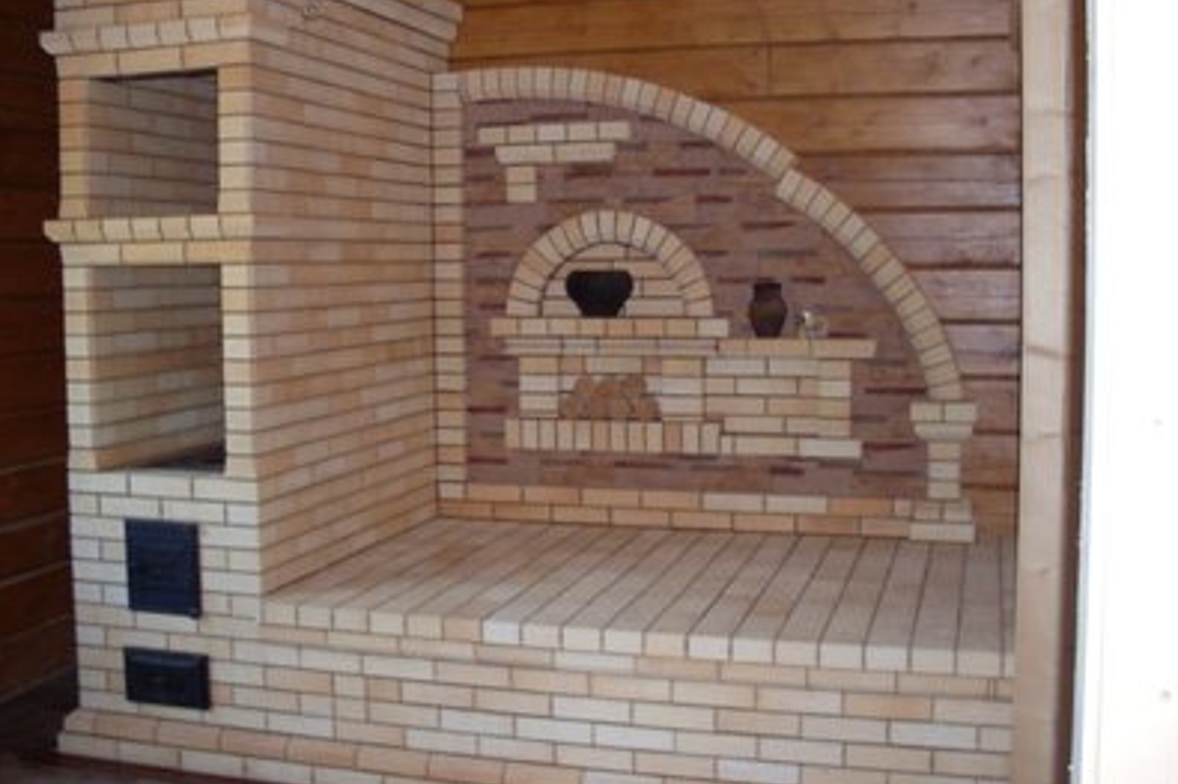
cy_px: 364
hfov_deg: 48.5
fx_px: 1308
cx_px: 590
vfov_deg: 33.4
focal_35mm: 40
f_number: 2.8
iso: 160
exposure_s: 1/45
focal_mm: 6.3
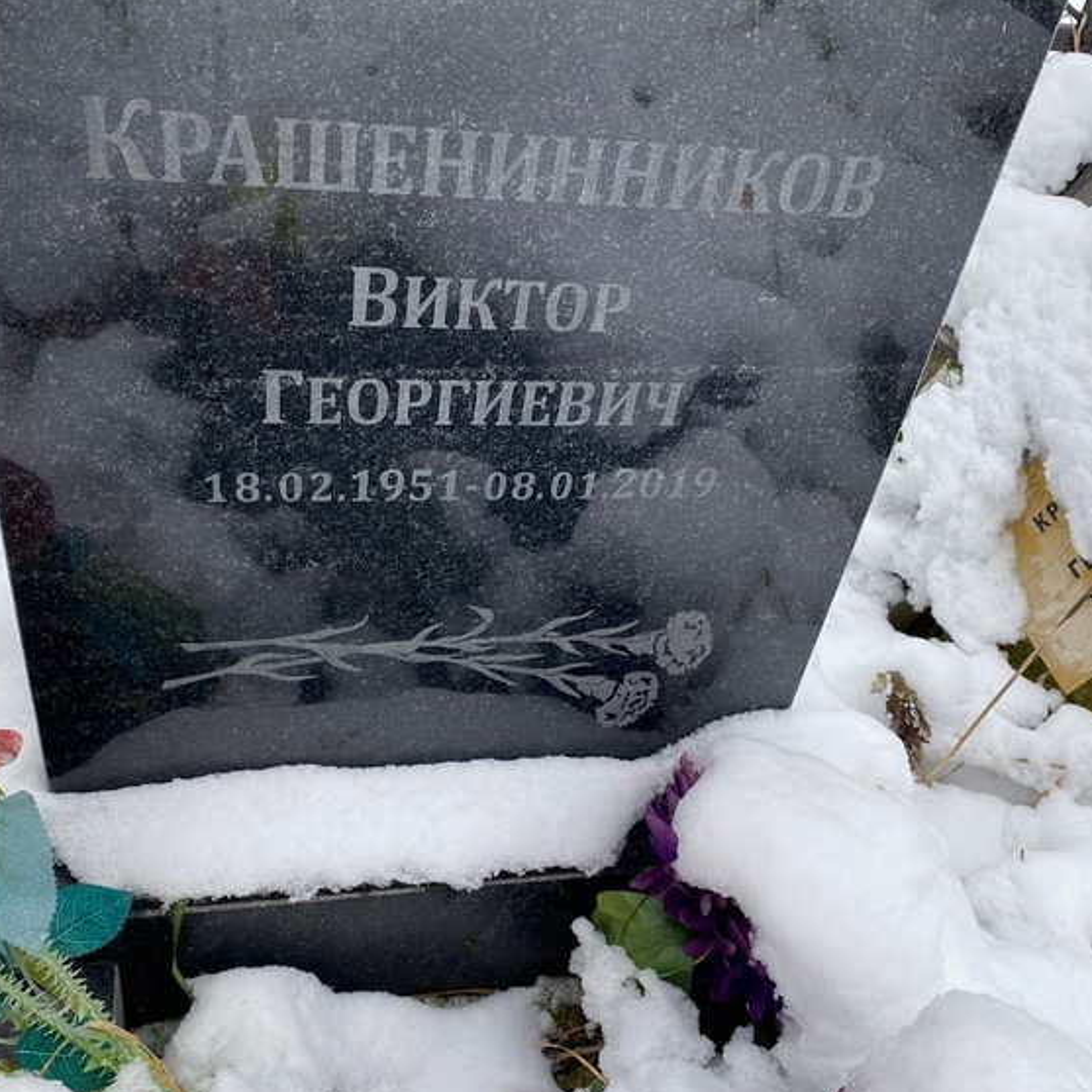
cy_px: 547
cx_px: 510
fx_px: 1178
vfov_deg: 49.7
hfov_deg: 49.7
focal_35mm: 33
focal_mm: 4.25
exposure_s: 1/196
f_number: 1.8
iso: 32
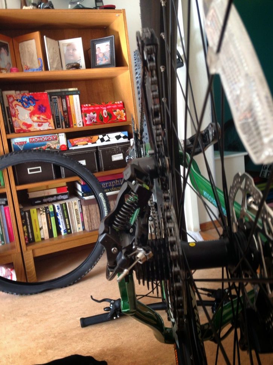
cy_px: 182
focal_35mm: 35
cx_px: 136
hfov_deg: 40.7
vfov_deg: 52.6
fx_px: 368
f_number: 2.4
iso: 80
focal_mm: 4.28
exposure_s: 1/20
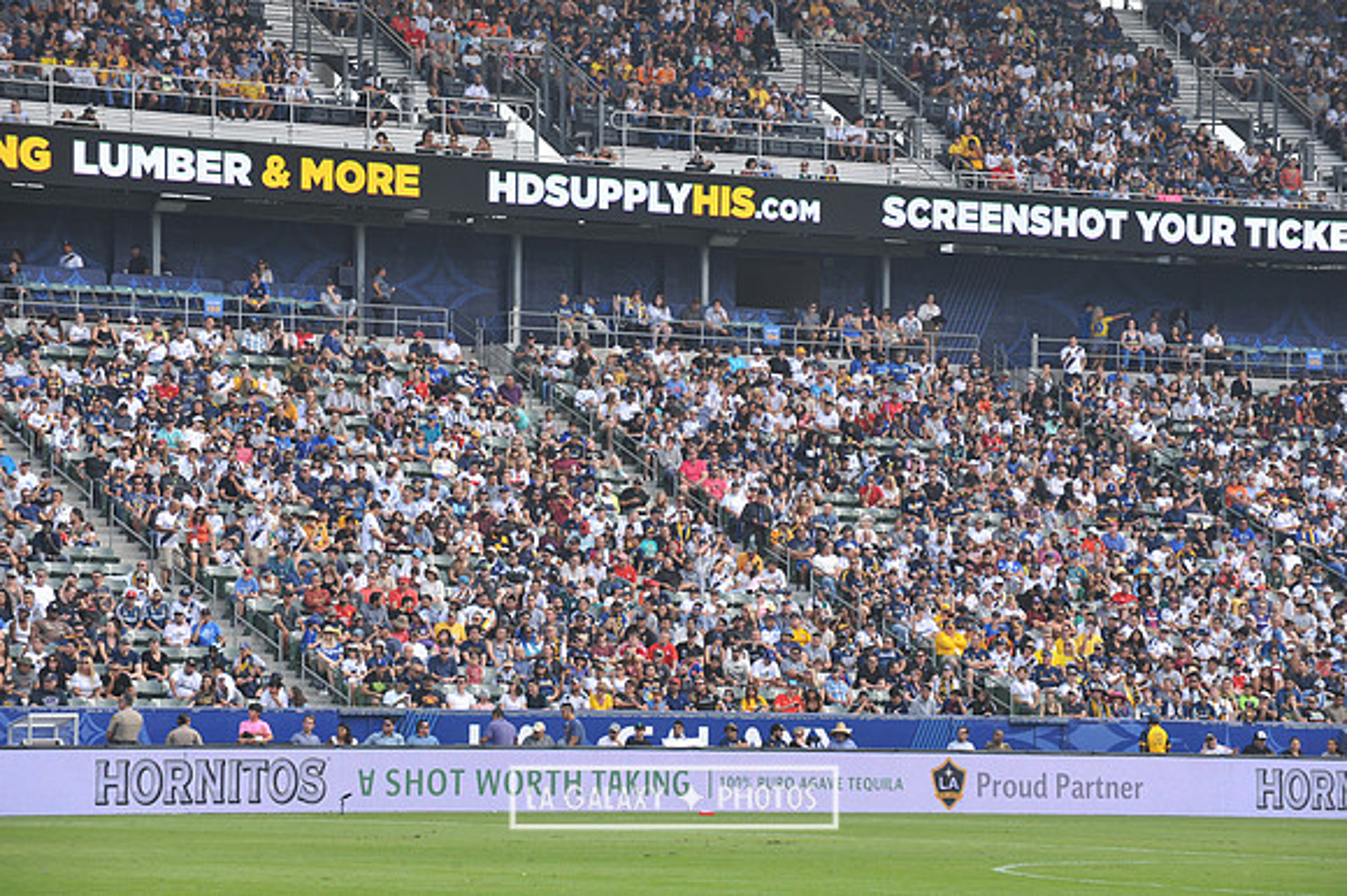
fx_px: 5983
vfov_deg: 8.6
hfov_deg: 12.8
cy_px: 448
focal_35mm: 160
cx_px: 674
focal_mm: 160
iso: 250
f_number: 8
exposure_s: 1/250
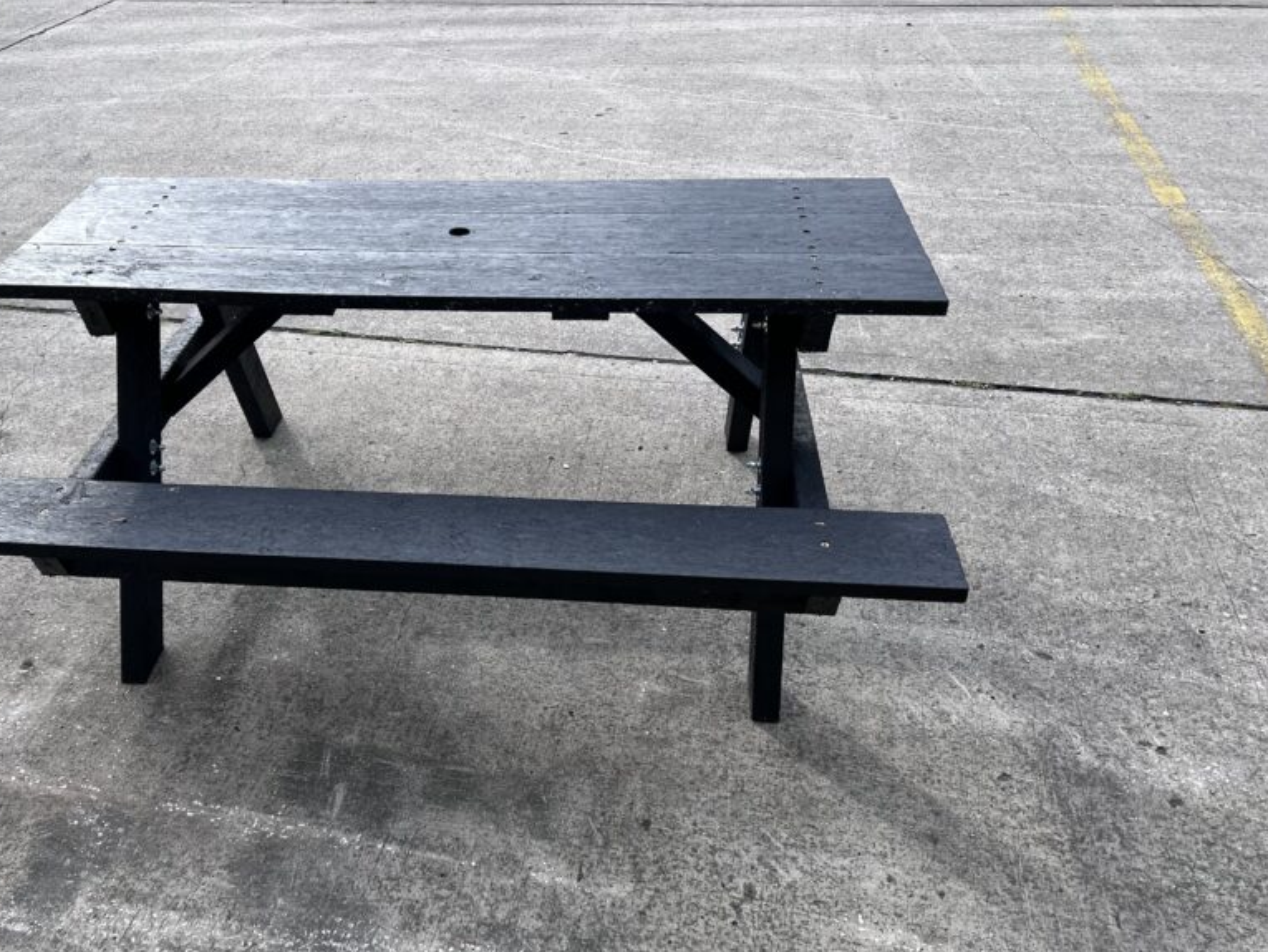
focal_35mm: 34
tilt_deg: -28.1
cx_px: 459
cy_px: 463
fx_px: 1246
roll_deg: +1.5
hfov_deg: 53.2
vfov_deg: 41.8
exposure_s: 1/982
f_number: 1.5
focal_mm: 5.7
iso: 50
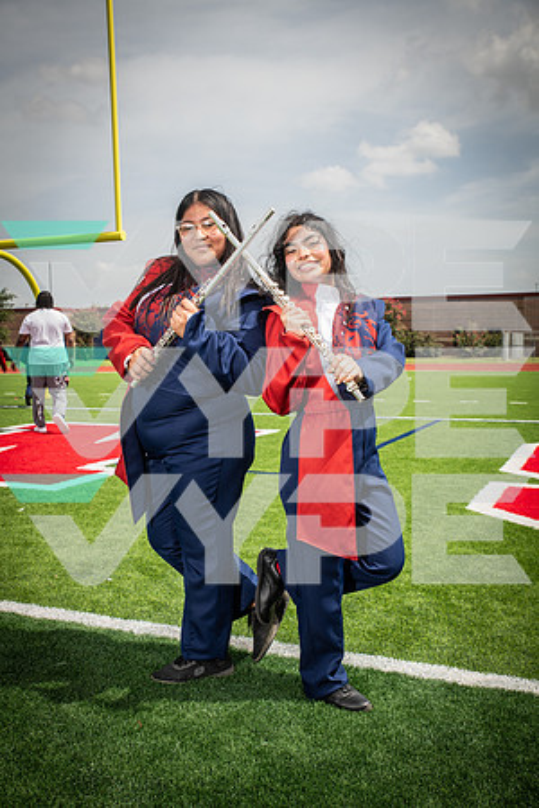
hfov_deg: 36.9
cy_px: 404
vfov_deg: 53.1
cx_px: 270
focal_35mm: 36
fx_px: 808
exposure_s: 1/400
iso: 125
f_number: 7.1
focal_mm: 36
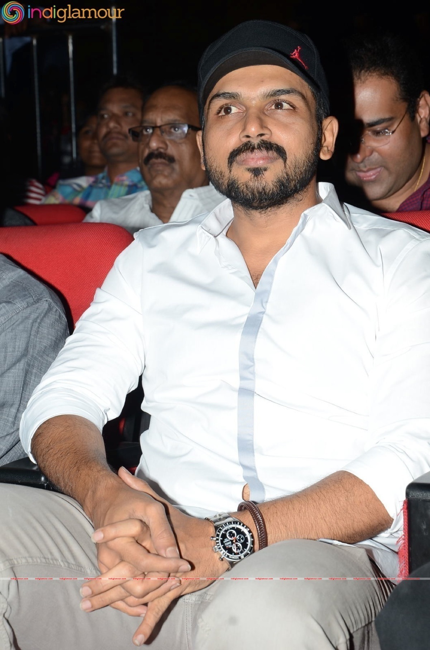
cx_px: 215
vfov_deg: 22.0
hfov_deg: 14.6
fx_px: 1674
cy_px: 325
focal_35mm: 93
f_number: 6.3
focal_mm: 62
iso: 250
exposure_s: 1/160
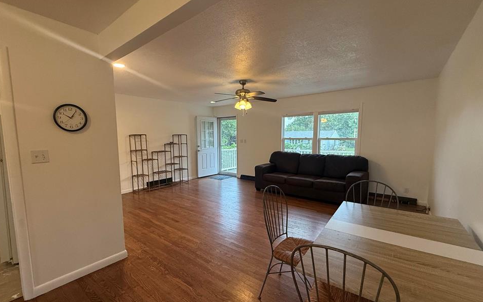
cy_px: 158
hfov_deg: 97.8
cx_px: 239
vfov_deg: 71.2
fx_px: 211
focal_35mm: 16
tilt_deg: -5.6
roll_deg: +0.1
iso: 320
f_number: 2.2
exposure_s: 1/120
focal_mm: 2.22
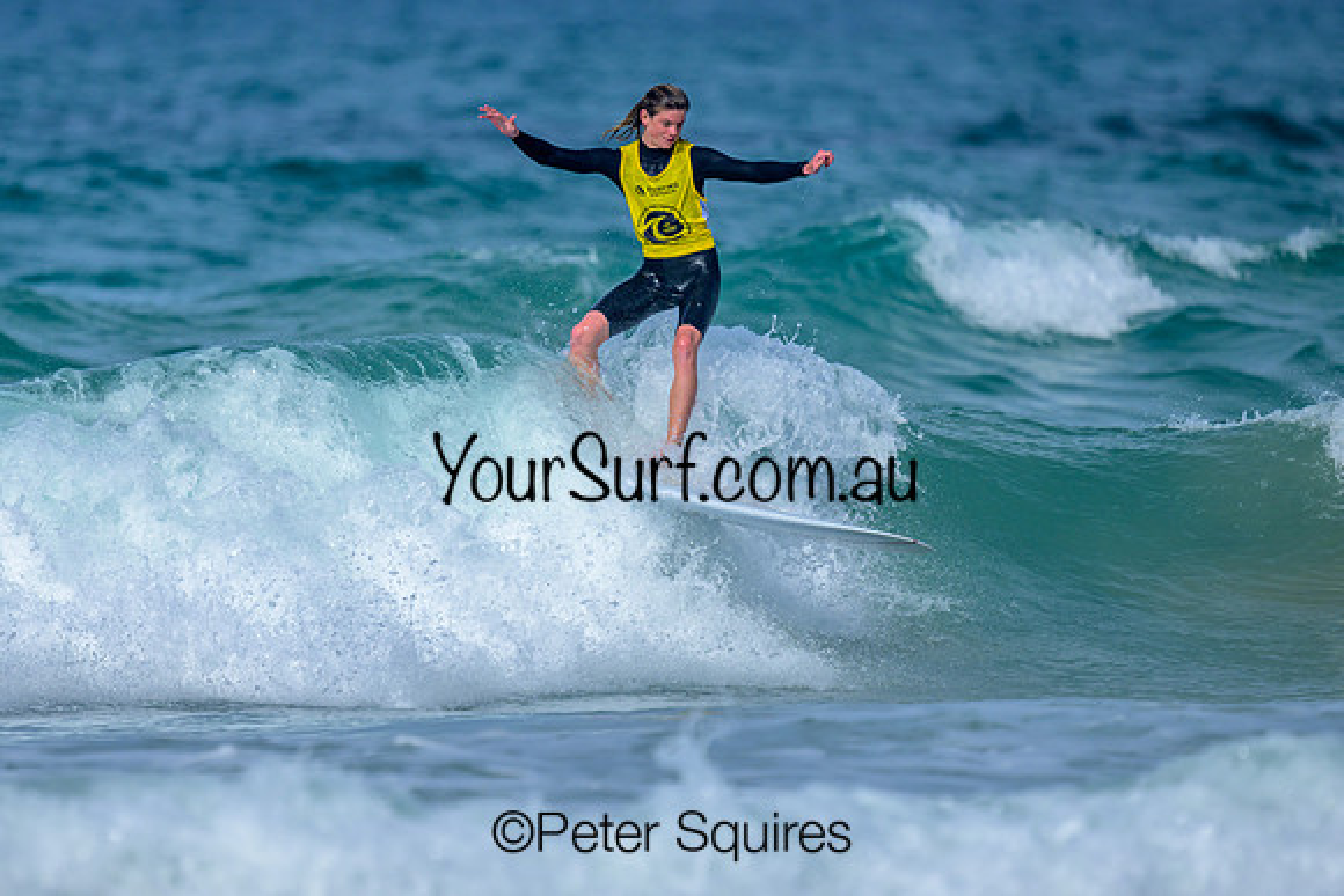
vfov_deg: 1.3
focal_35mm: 1100
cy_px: 454
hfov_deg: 1.9
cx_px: 424
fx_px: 41073
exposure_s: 1/2000
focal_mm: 800
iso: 180
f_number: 6.3
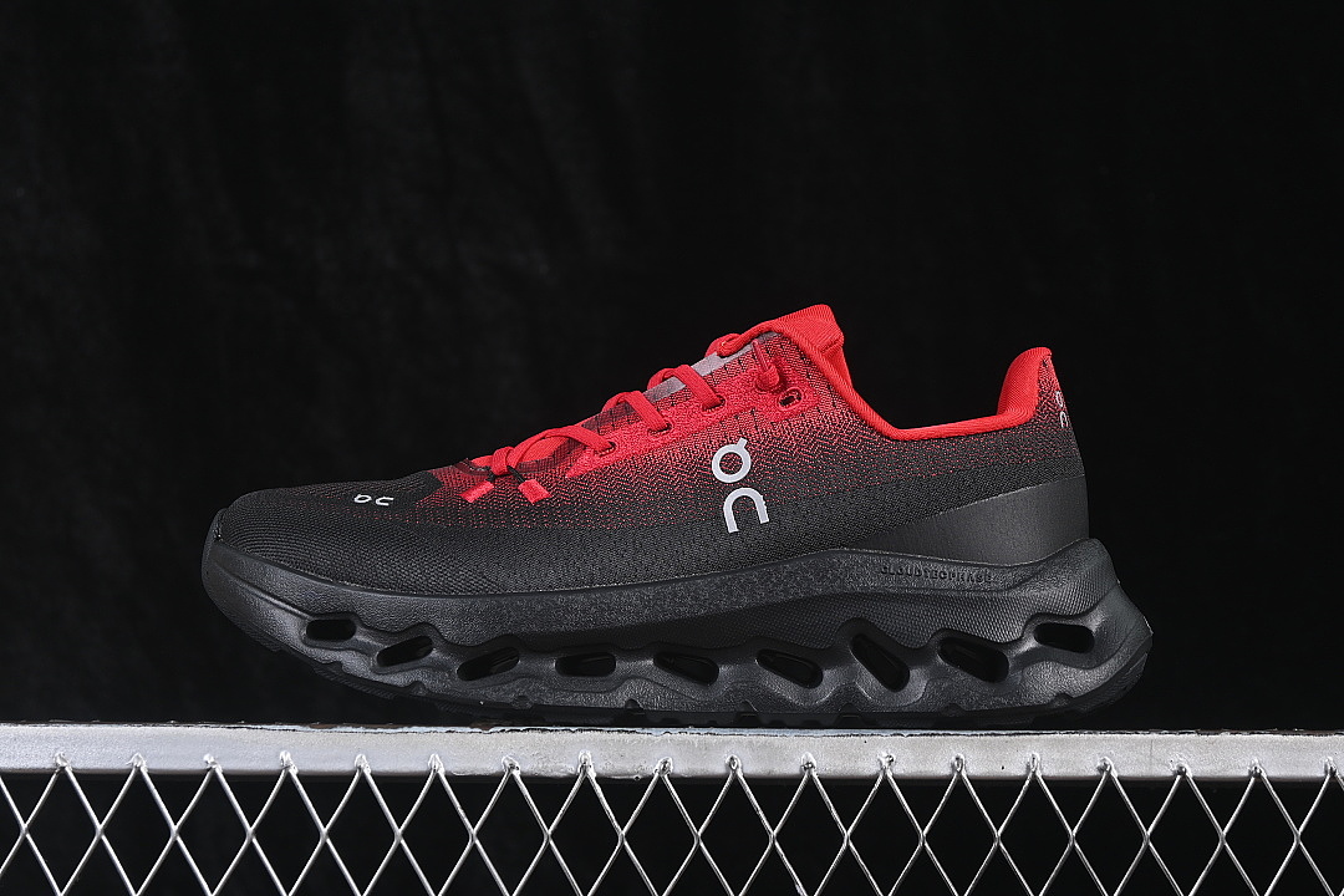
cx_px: 672
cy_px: 448
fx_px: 2800
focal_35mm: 75
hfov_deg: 27.0
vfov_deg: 18.2
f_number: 6.3
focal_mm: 50
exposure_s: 1/60
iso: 160
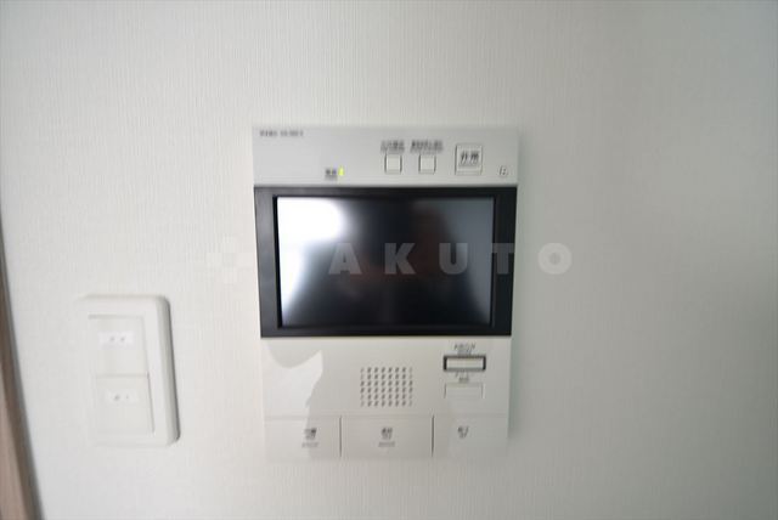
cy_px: 260
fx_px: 260
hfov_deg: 112.6
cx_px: 389
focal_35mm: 12
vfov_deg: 90.1
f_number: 4.5
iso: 100
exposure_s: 1/4
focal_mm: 8
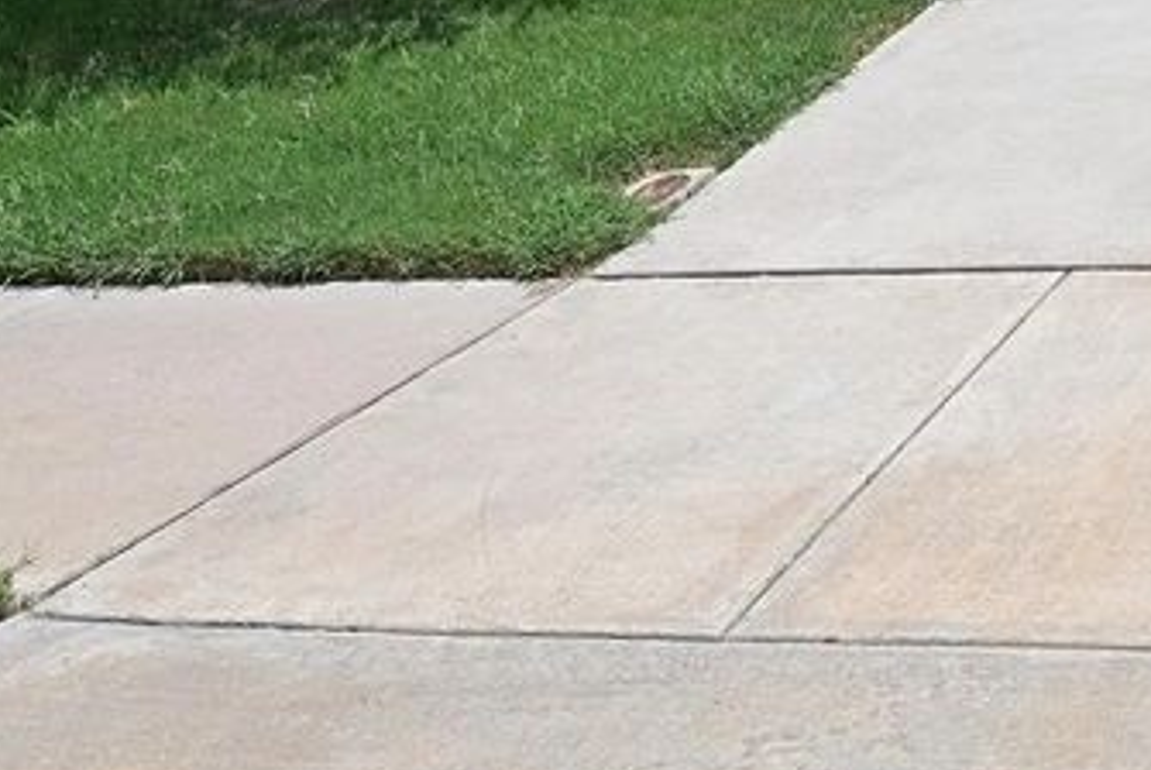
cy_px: -315
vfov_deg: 21.5
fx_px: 1760
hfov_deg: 31.1
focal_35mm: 55
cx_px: 1347
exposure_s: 1/125
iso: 100
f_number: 13
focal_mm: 18
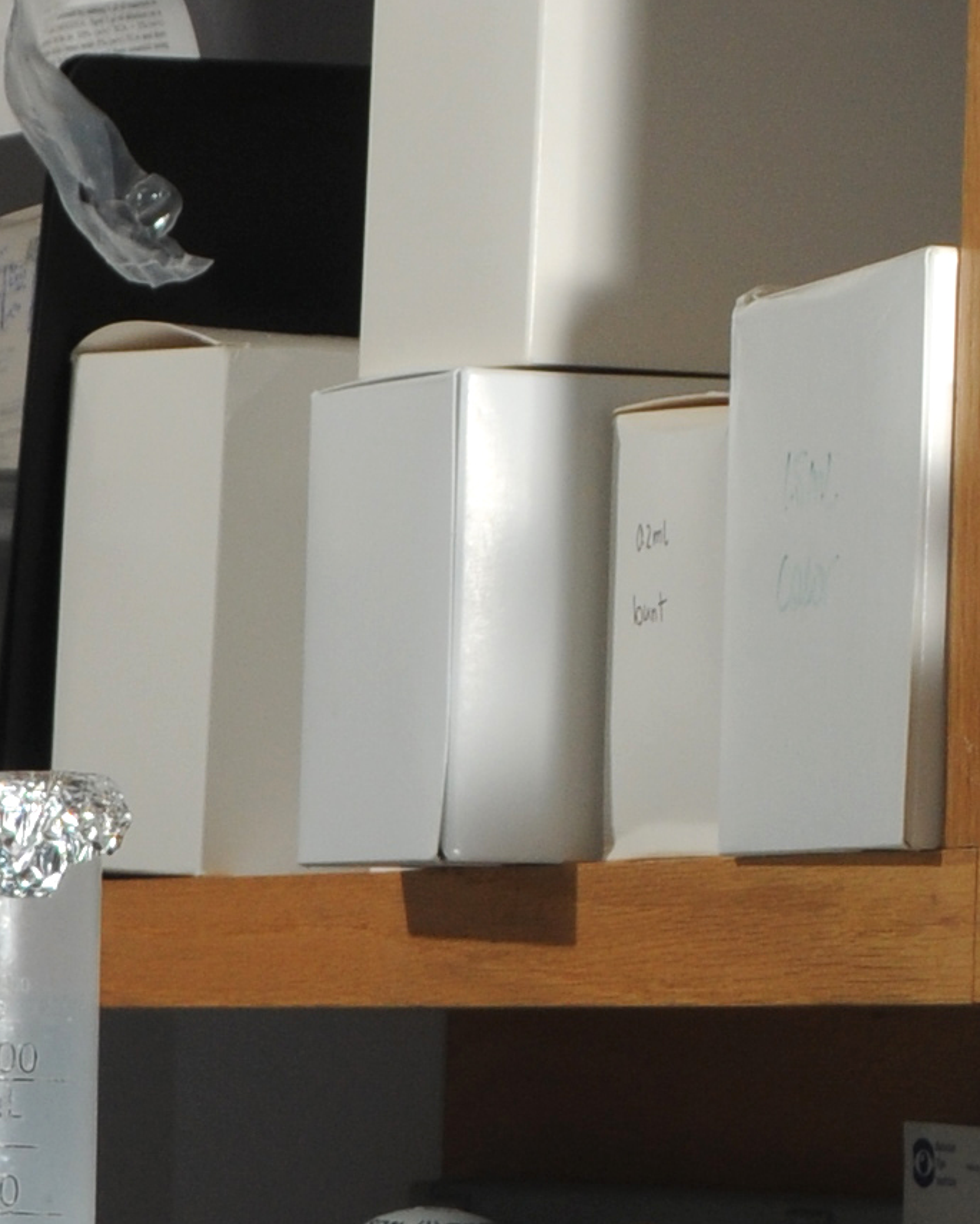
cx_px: -814
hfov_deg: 4.7
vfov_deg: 5.9
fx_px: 11745
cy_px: 1642
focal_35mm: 324
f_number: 7.1
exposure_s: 1/160
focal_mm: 46
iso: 200
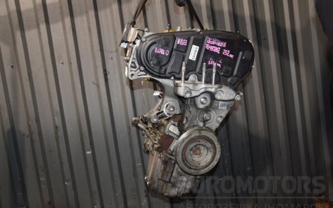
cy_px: 110
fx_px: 309
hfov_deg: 56.7
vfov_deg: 37.2
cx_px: 168
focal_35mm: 34
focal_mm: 22
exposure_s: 1/60
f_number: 5
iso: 800
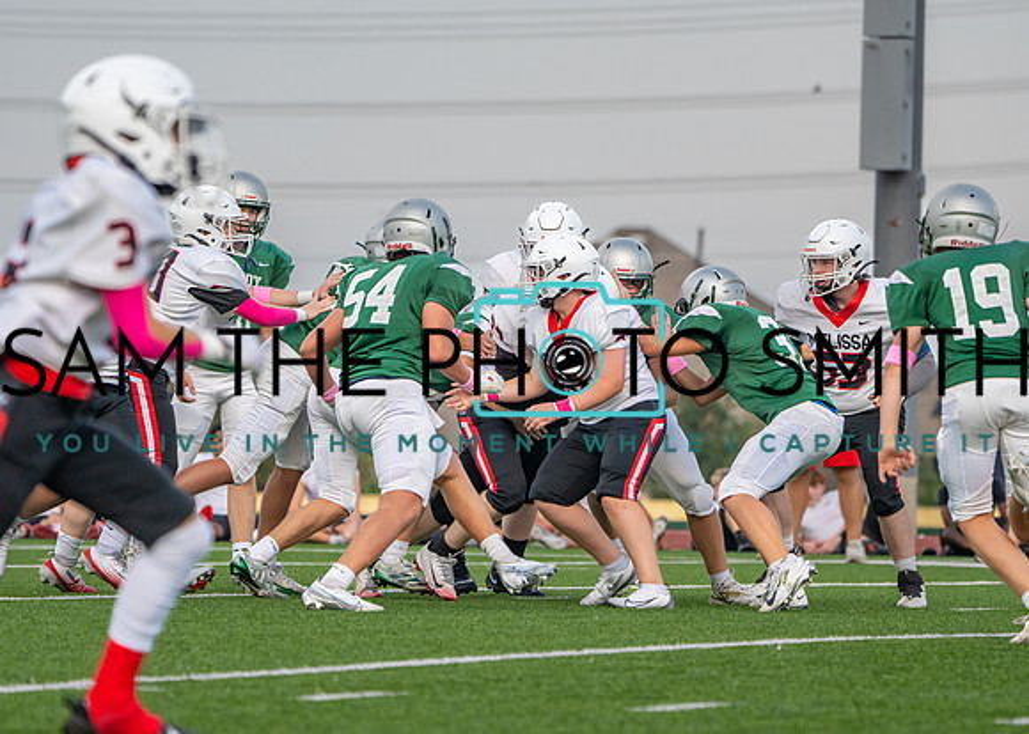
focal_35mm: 304
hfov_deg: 6.6
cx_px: 493
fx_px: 8872
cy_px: 360
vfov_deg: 4.7
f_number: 5.6
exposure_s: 1/1600
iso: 1000
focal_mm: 238
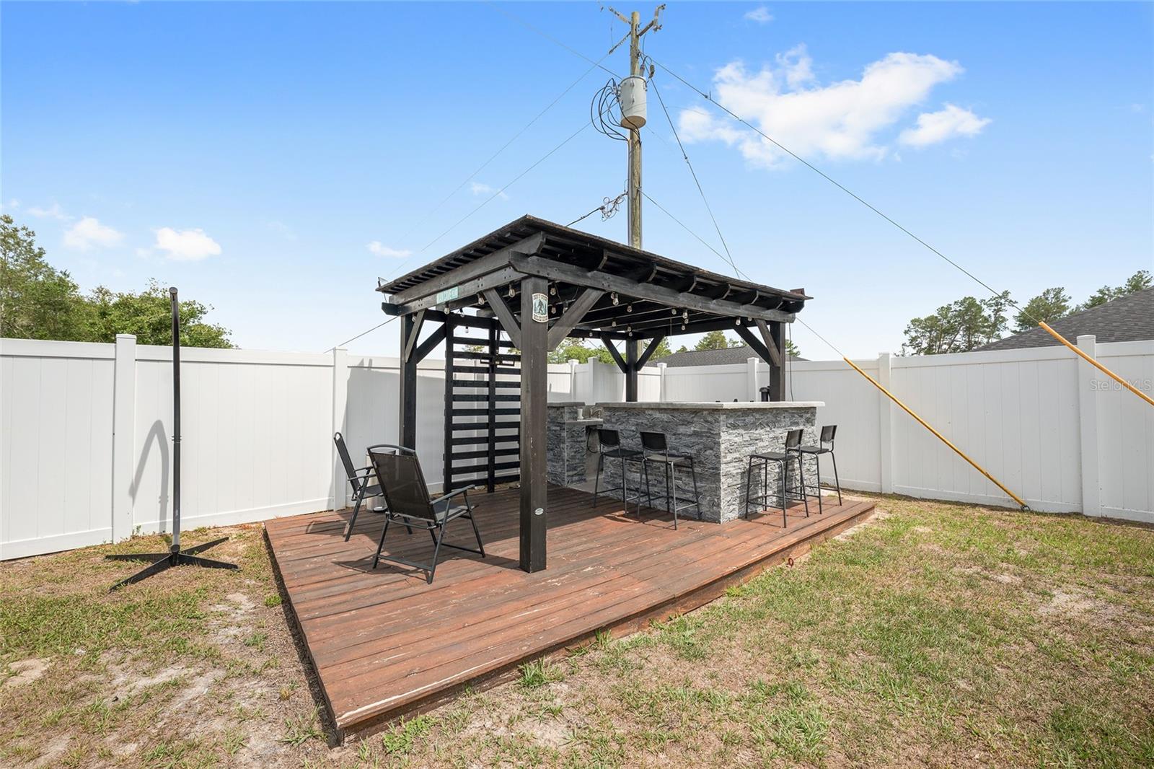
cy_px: 384
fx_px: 449
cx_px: 577
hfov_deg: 104.3
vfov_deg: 81.2
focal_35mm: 14
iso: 320
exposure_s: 1/640
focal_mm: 14
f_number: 7.1
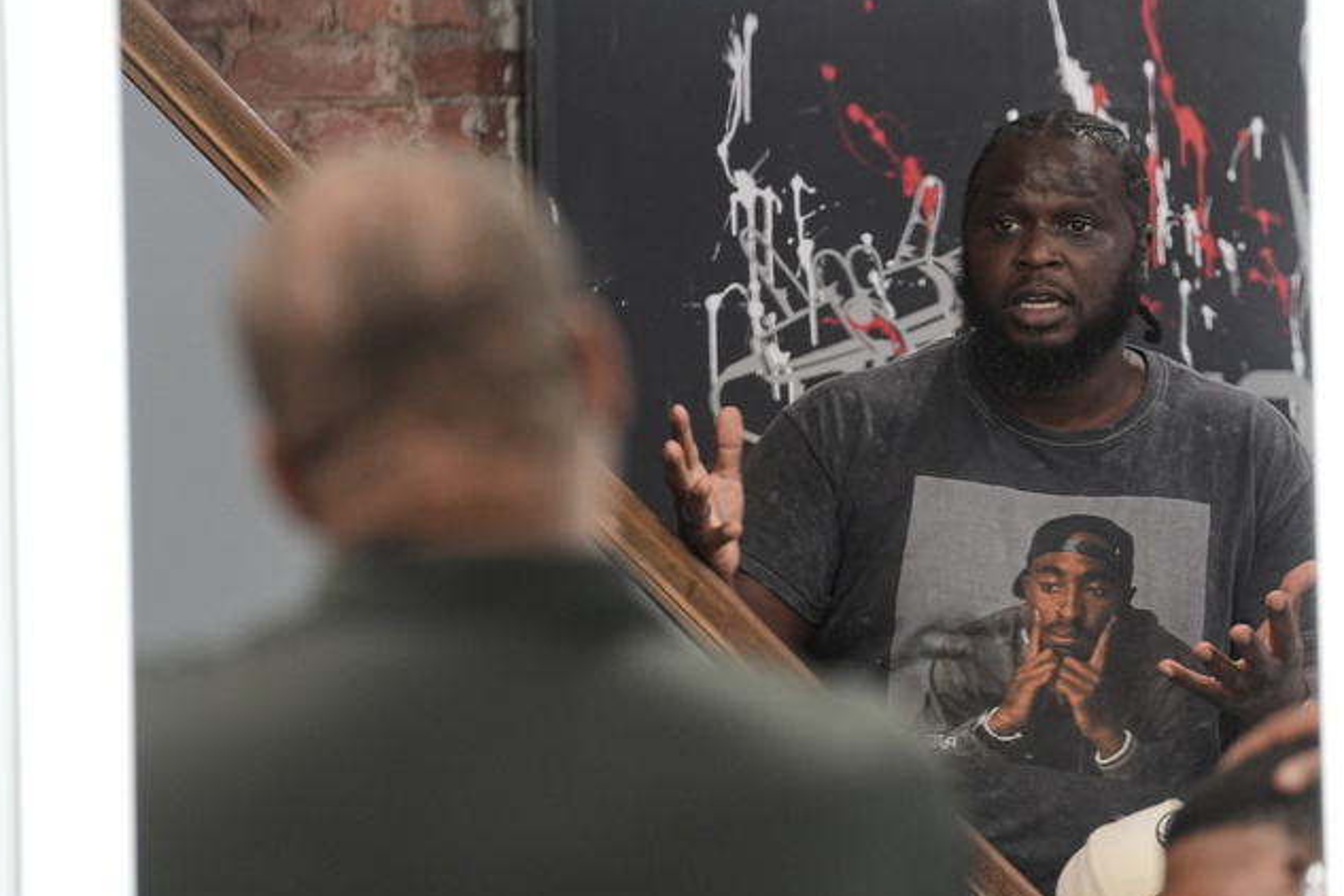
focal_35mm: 236
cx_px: 679
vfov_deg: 5.8
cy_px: 376
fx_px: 8810
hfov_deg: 8.7
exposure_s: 1/320
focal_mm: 146
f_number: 2.8
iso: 1600
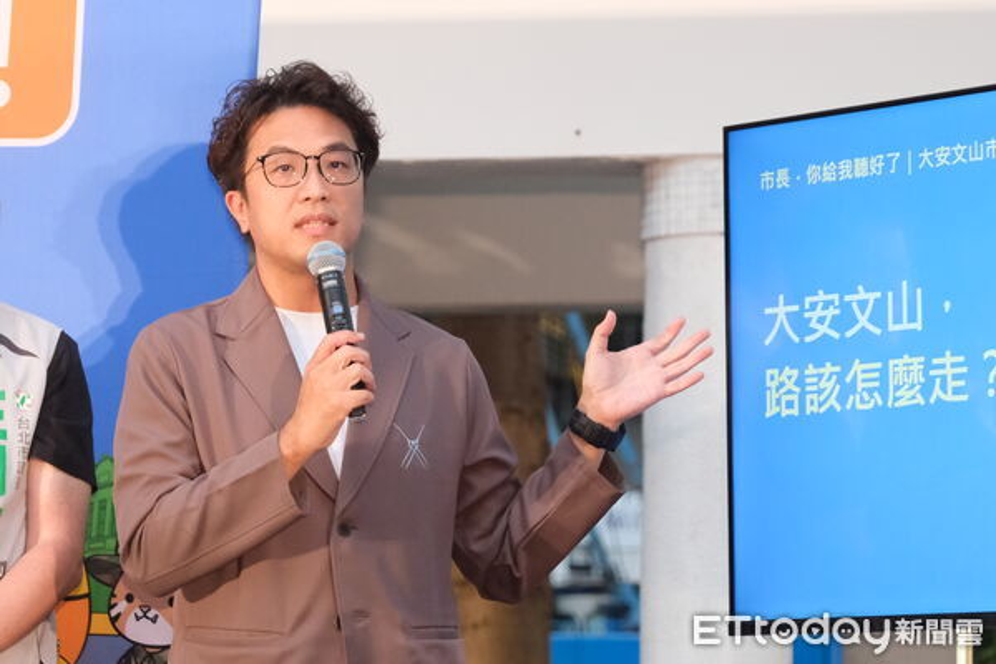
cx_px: 498
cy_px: 332
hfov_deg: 24.5
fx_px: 2296
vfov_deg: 16.5
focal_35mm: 83
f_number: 2.8
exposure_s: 1/200
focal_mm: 55
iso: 2500
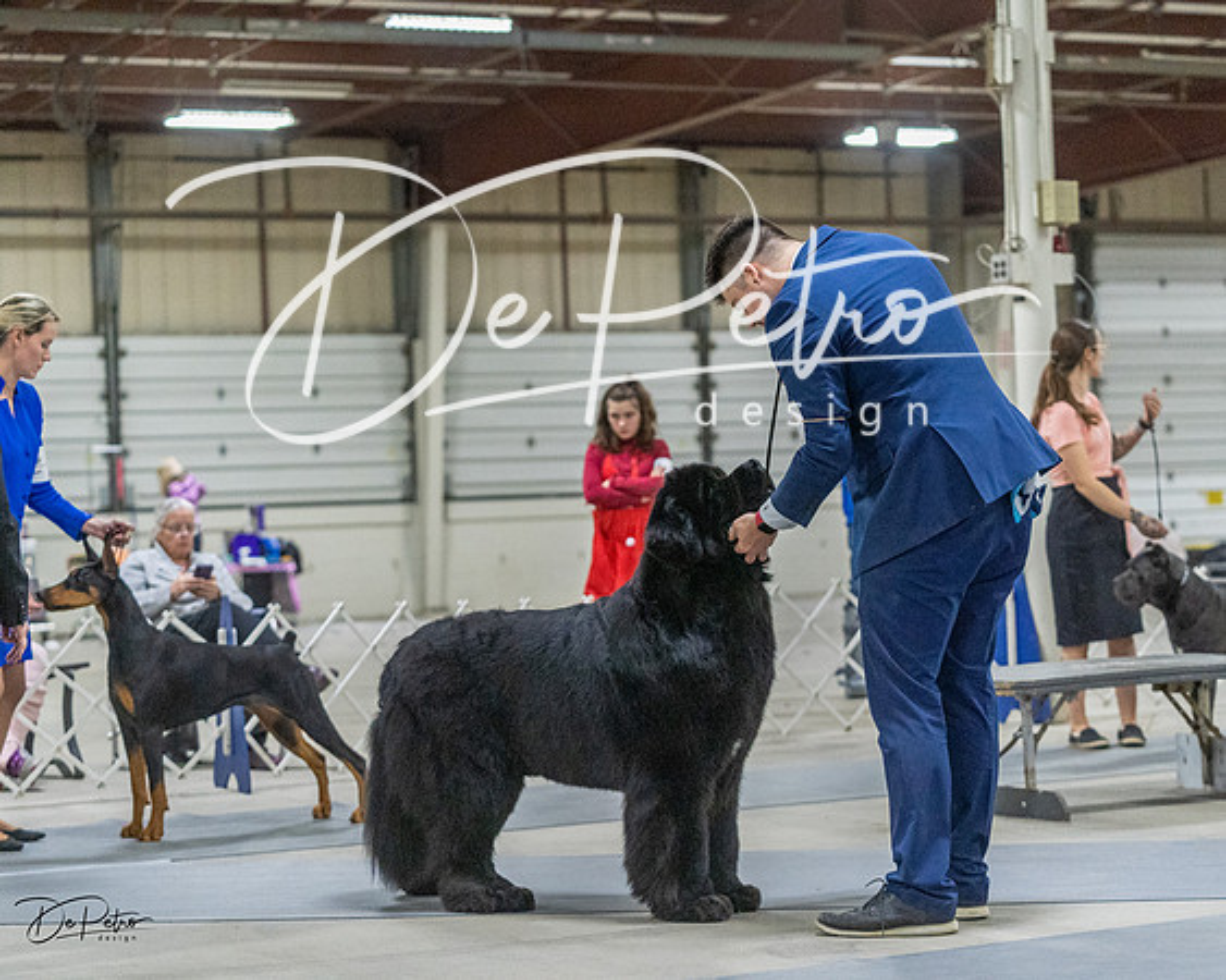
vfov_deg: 17.9
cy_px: 490
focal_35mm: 86
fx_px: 3105
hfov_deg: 22.3
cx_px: 613
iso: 6400
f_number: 3.2
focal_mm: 76
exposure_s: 1/320
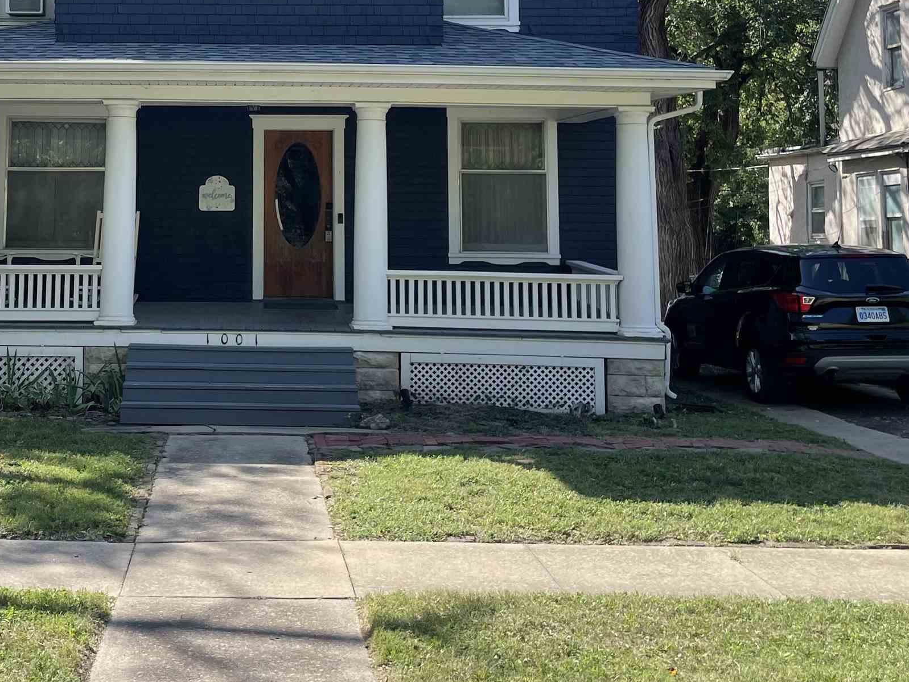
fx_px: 1313
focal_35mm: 50
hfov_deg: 37.1
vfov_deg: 28.4
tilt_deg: +5.1
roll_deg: -0.1
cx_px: 204
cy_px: 121
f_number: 1.6
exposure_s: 1/1082
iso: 32
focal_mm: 4.2
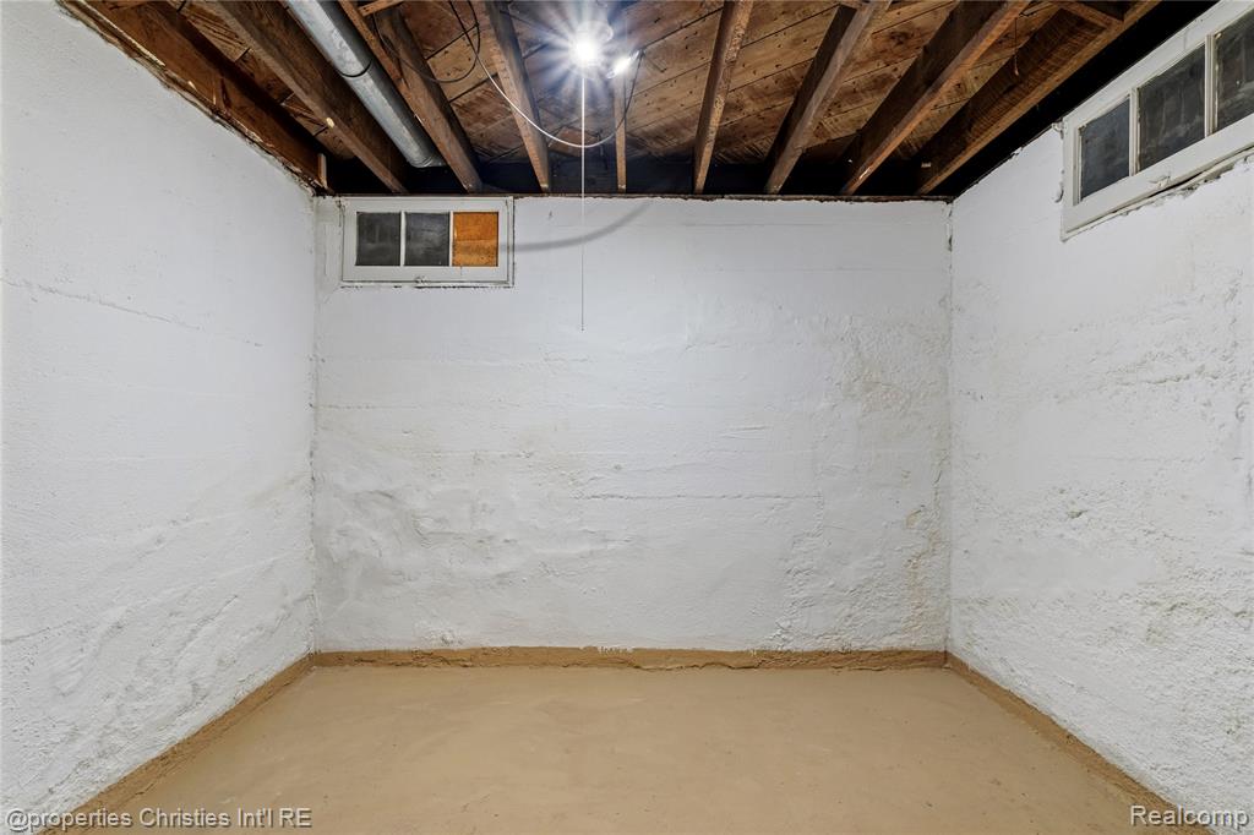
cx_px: 627
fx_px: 592
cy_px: 418
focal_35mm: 17
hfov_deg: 93.3
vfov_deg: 70.4
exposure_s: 1/2
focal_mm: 11.1
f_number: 8
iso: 640
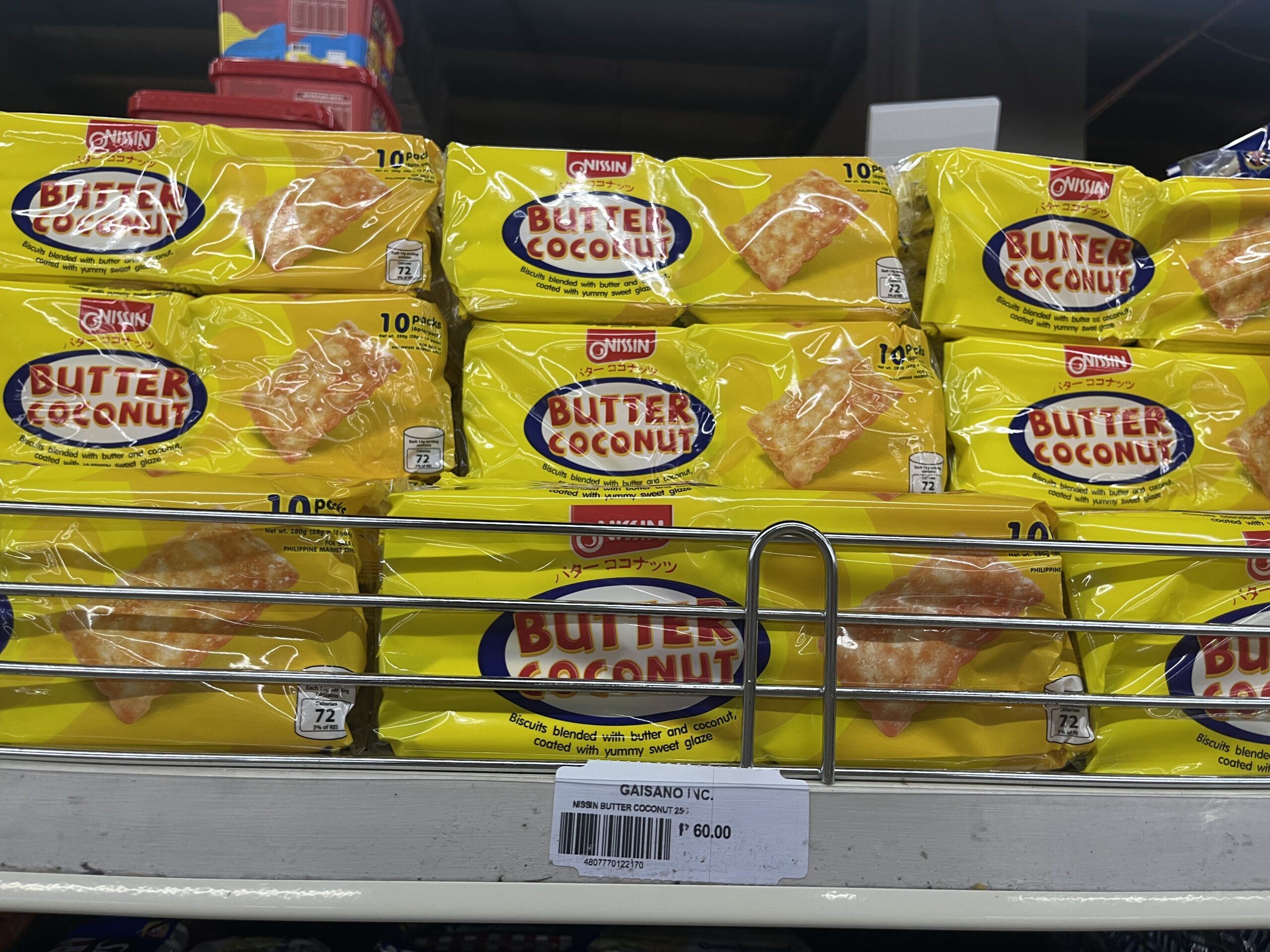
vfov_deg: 53.1
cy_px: 476
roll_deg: -0.5
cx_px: 635
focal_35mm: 26
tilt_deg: +2.2
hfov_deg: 67.3
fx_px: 954
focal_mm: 5.1
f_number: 1.6
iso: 80
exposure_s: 1/60
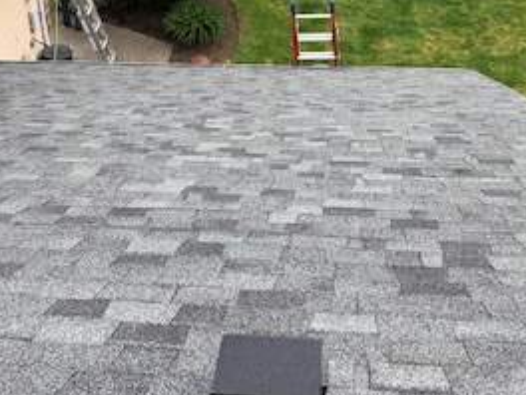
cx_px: 159
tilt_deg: -30.6
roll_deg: +5.6
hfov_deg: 28.3
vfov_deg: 21.4
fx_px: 1033
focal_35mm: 68
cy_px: 92
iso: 20
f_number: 1.8
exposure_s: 1/322
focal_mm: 3.99
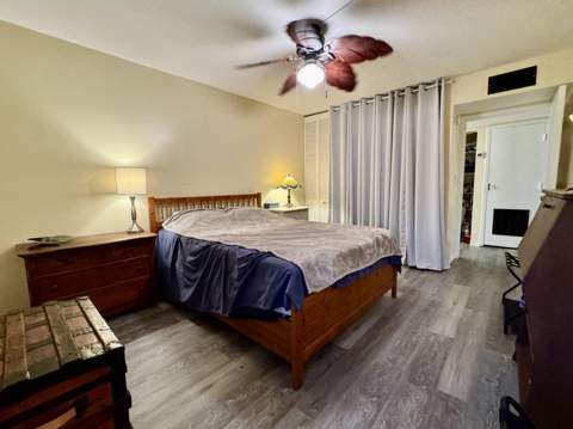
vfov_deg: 85.6
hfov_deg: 102.1
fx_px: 232
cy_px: 214
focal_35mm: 14
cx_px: 286
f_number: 2.2
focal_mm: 2.22
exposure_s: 1/60
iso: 500
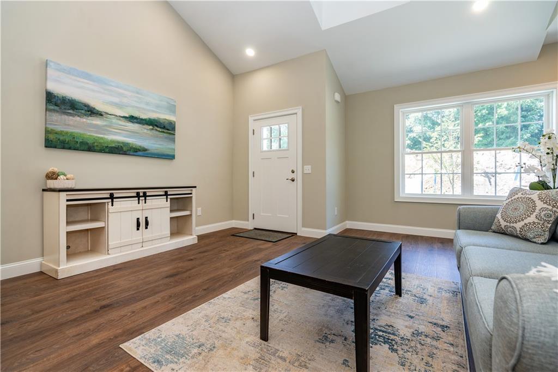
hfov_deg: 96.8
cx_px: 279
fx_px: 248
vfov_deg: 73.7
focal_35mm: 16
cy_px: 186
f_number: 6.3
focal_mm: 16
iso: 100
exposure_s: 1/10
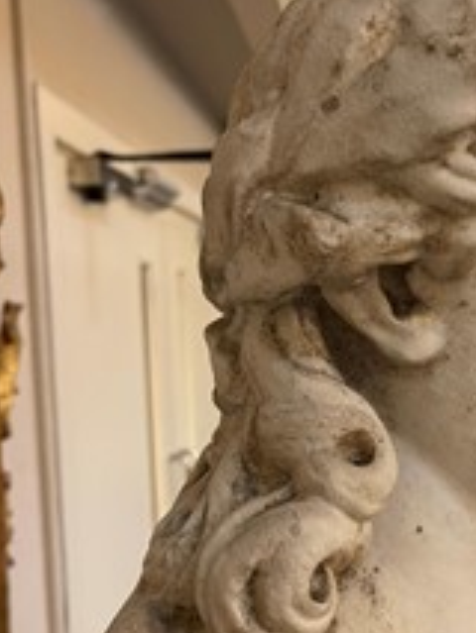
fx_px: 861
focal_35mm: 47
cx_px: 416
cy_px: 348
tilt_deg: -3.1
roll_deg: +3.5
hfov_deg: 29.8
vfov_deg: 40.4
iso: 160
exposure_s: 1/50
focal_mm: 5.1
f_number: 1.6
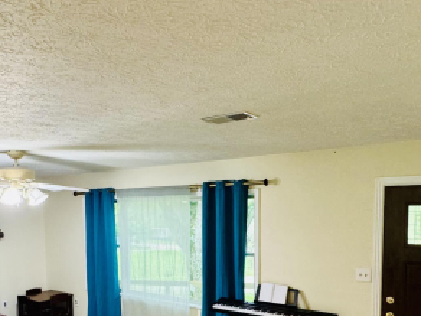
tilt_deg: -4.4
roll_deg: +0.2
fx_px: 389
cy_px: 241
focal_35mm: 32
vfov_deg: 42.6
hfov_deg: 56.6
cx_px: 184
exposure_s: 1/60
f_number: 2.2
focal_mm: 2.22
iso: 500
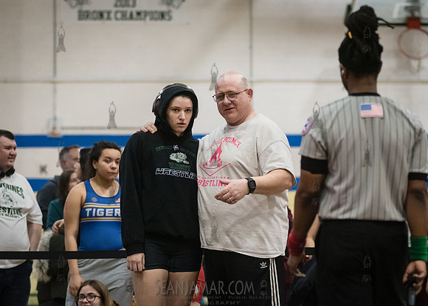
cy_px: 170
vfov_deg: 9.3
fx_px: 1884
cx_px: 196
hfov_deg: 13.0
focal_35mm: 155
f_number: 3.5
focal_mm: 120
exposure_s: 1/500
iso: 8000
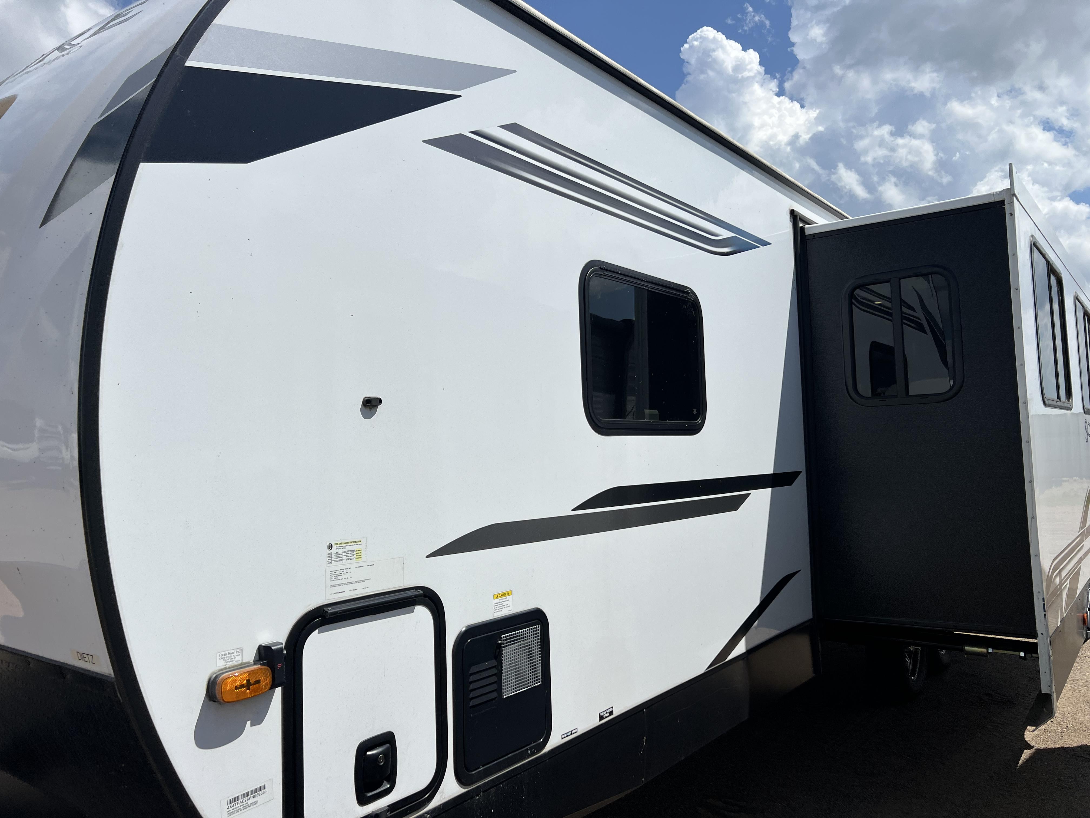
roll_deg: +2.6
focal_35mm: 26
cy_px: 409
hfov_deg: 67.3
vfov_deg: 53.1
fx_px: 819
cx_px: 545
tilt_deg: +3.6
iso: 50
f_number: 1.5
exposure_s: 1/10309
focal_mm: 5.7
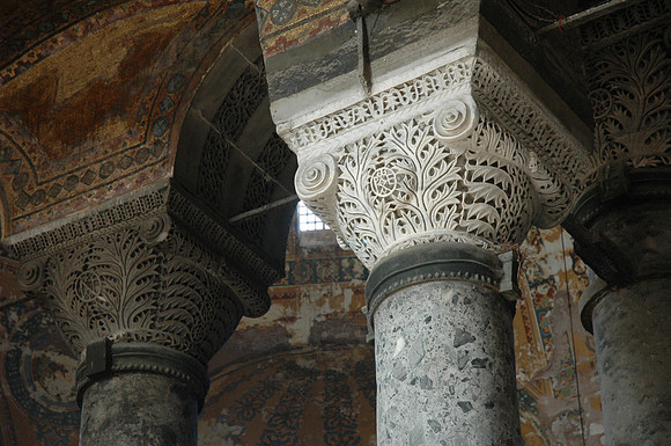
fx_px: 1954
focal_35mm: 105
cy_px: 223
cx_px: 336
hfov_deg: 19.5
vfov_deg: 13.0
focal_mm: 70
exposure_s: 1/25
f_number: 4.5
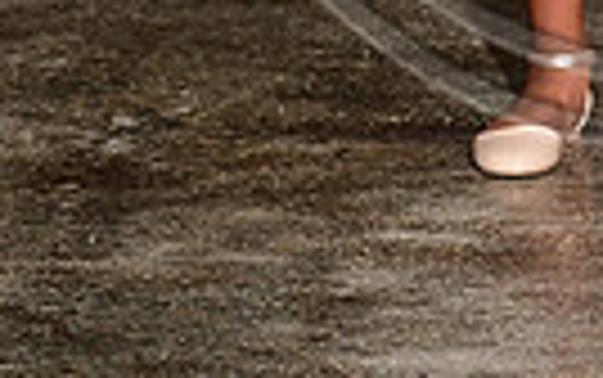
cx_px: 720
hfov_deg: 5.2
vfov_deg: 3.2
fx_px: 6678
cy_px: -432
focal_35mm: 406
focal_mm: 92
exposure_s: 1/125
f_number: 6.3
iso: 1000
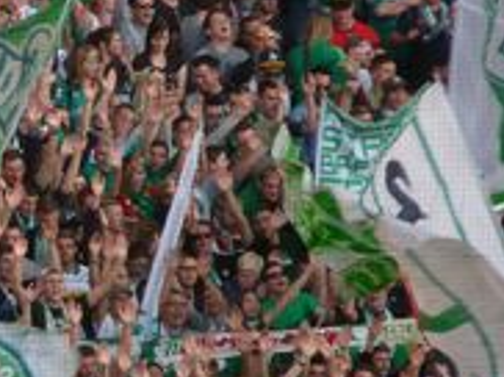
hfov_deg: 1.3
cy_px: 342
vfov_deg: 1.0
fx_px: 22131
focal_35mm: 1522
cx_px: -122
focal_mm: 86.4
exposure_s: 1/125
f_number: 4.4
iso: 125
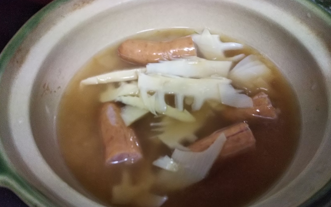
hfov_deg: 59.7
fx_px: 289
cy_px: 117
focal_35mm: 32
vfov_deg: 39.4
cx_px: 165
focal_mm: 4
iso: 320
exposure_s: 1/30
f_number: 2.2
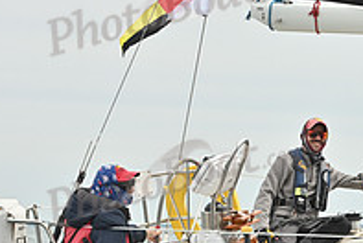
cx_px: 404
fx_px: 2080
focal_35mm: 206
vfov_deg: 6.7
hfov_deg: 9.9
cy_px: 248
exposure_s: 1/800
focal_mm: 70
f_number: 10
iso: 320
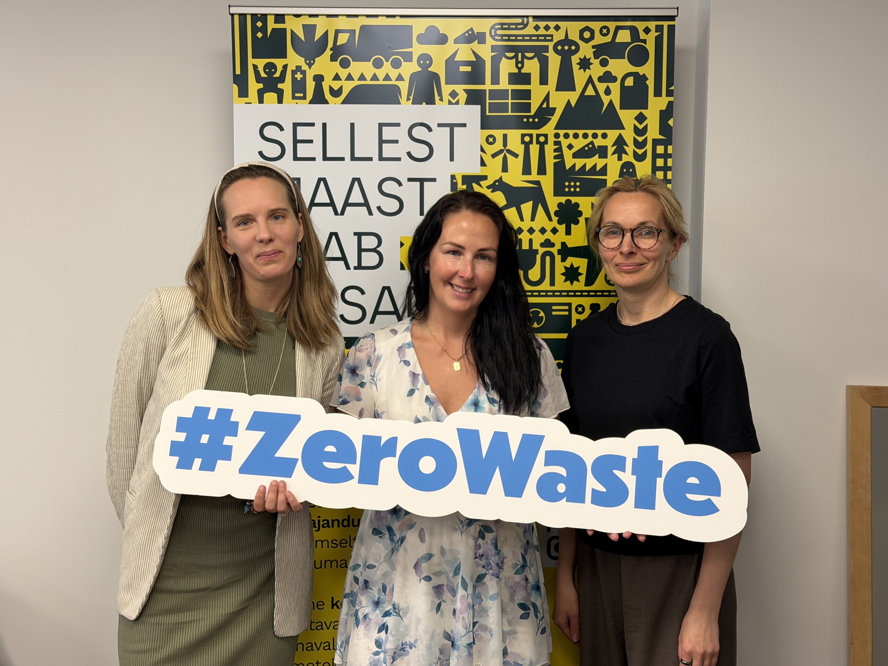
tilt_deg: -3.5
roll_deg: -1.0
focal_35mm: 48
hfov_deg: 39.7
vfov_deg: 30.3
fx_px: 1231
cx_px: 444
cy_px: 333
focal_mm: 6.76
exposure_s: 1/50
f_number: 1.78
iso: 64
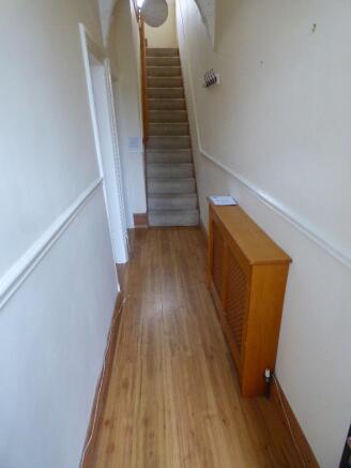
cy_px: 234
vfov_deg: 81.7
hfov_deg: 66.0
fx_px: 270
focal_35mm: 20
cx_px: 176
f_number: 2.8
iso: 320
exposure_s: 1/60
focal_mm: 3.58
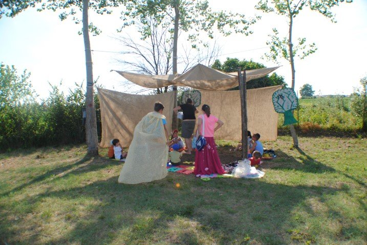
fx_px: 276
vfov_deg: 48.1
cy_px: 122
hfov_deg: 67.3
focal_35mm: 27
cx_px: 184
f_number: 7.1
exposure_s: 1/200
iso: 100
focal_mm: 18
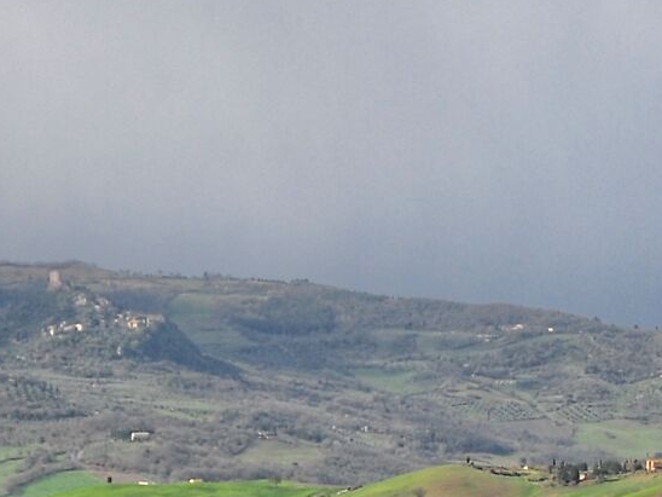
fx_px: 5546
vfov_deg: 5.1
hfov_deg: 6.8
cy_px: 677
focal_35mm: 290
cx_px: 471
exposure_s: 1/500
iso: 200
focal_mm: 46
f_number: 8
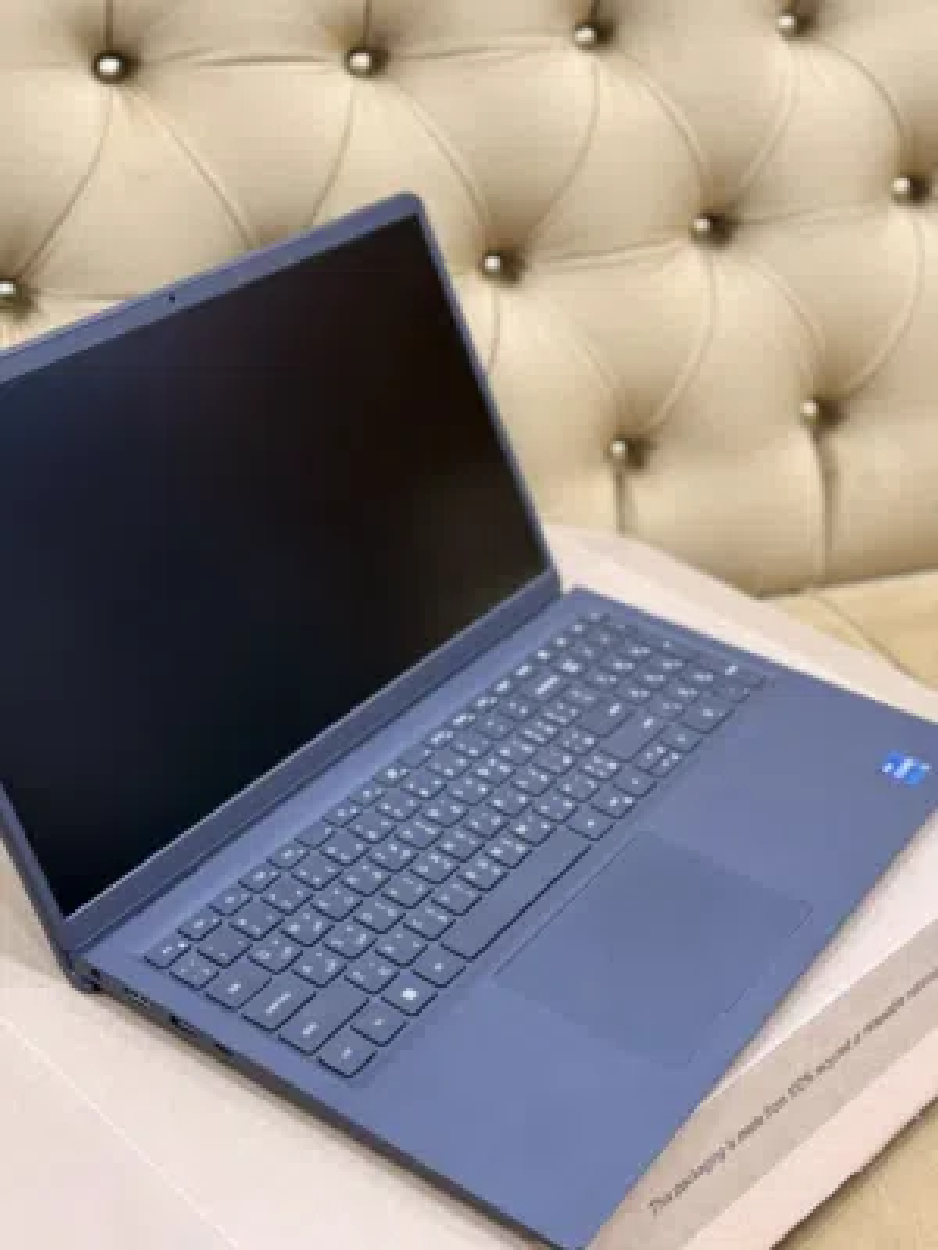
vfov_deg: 39.7
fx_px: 1734
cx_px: 469
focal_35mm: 48
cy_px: 625
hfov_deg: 30.3
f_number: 1.78
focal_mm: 6.76
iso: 200
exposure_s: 1/50
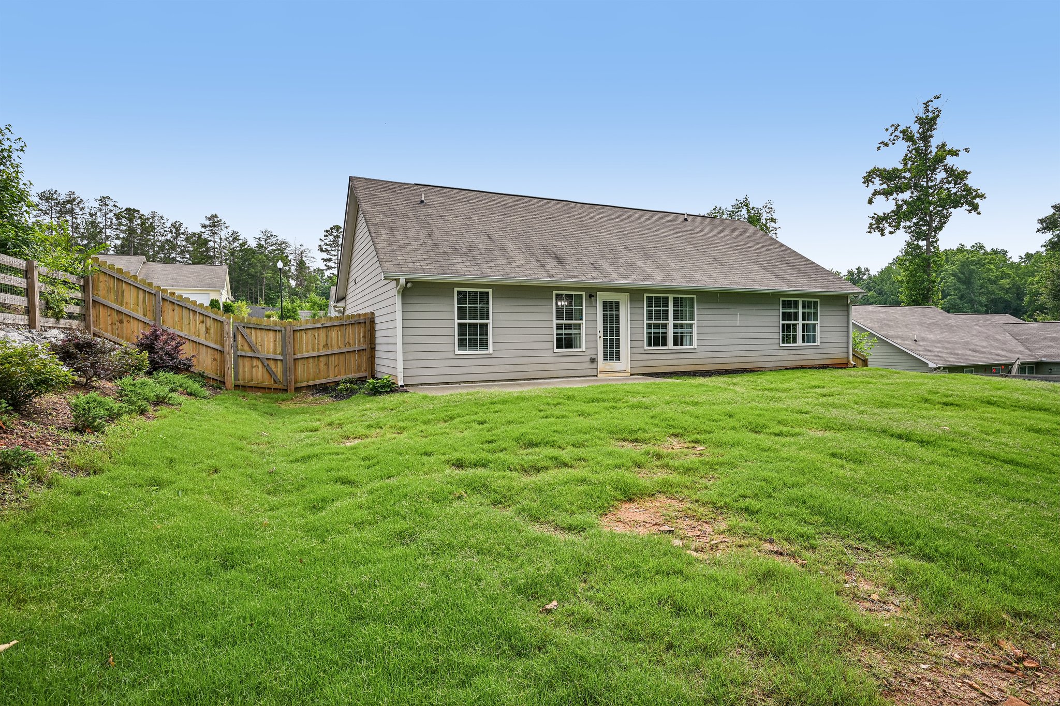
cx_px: 530
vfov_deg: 65.9
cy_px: 353
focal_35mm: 18
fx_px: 545
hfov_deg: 88.4
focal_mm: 18.5
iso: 100
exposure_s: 1/200
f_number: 8
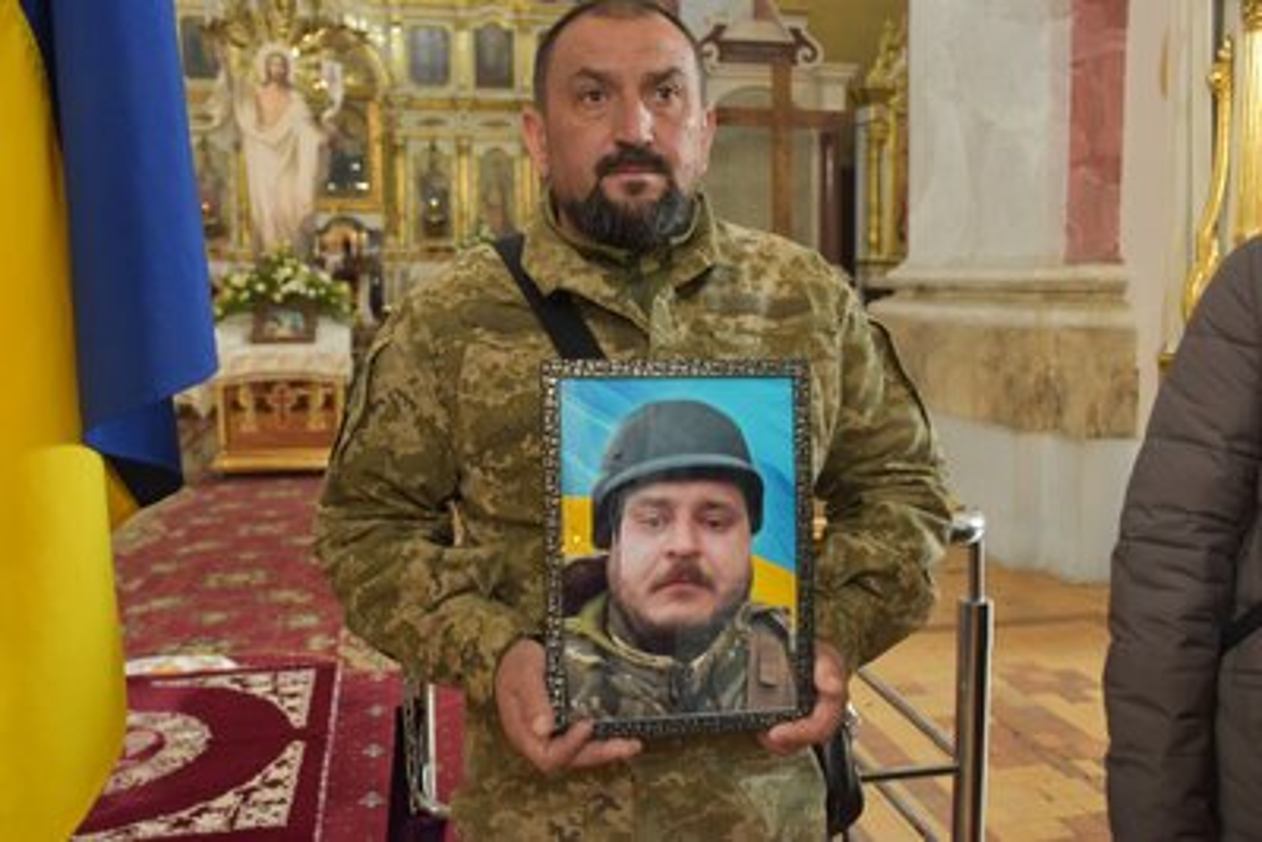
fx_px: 1157
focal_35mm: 33
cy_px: 421
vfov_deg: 40.0
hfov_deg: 57.2
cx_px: 631
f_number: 3.5
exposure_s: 1/60
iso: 1400
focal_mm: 22
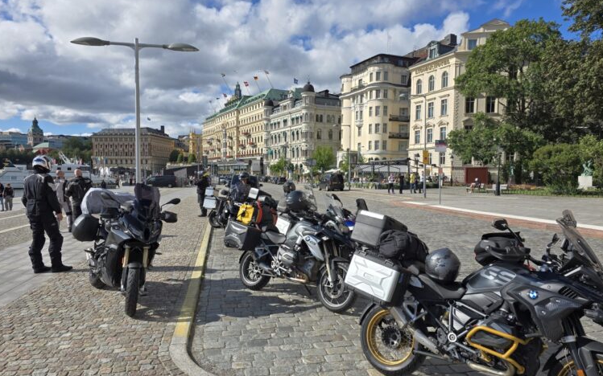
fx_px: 411
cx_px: 304
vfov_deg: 49.3
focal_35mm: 25
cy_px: 196
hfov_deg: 72.5
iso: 12
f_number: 1.7
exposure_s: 1/1005
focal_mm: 6.3
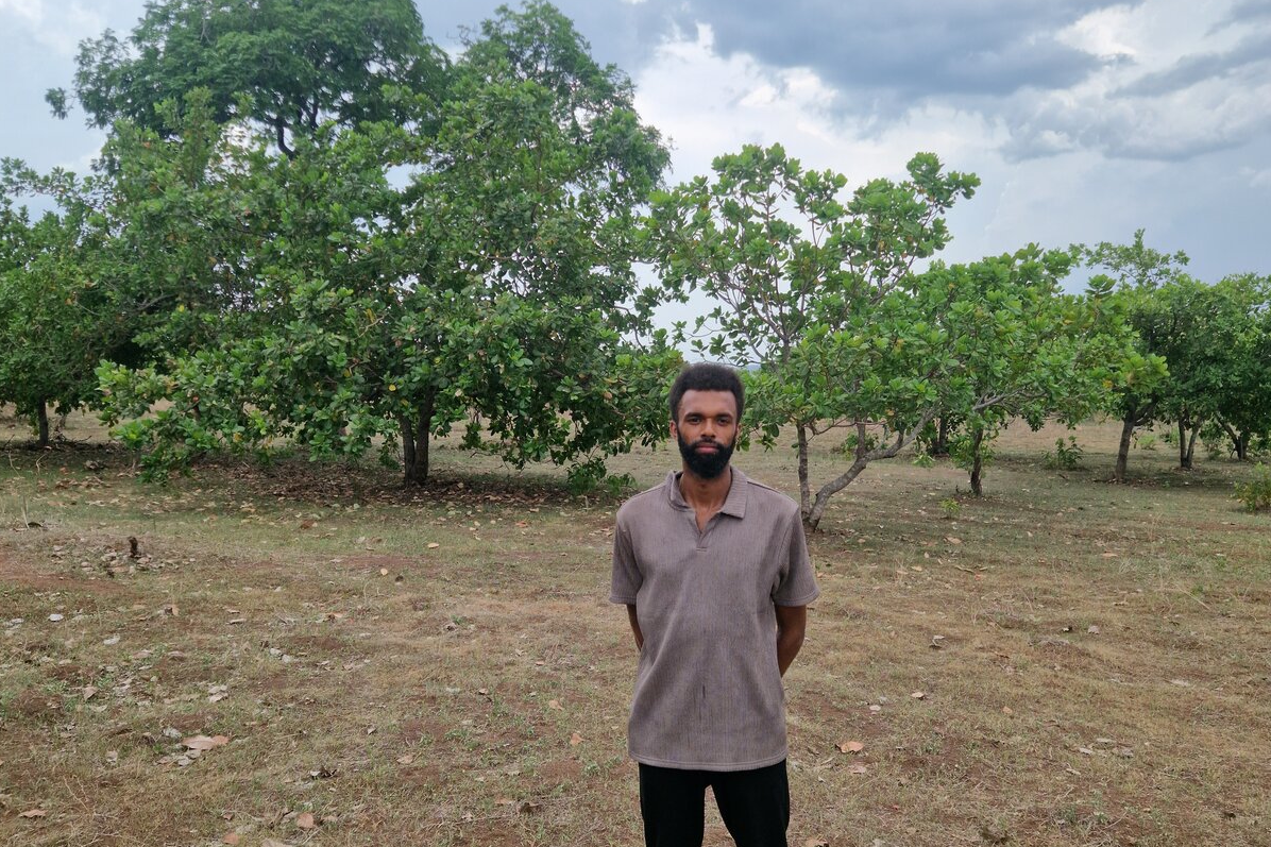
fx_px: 847
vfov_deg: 53.0
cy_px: 463
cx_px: 634
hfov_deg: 73.8
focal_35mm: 24
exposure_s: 1/820
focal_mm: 5.4
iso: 50
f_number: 1.8
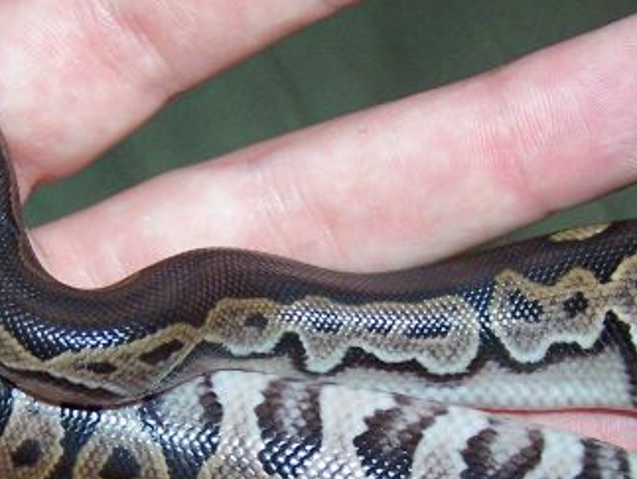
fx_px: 1732
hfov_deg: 20.8
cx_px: 292
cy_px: 428
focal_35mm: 94
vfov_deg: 15.6
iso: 140
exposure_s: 1/60
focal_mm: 6.3
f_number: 2.8
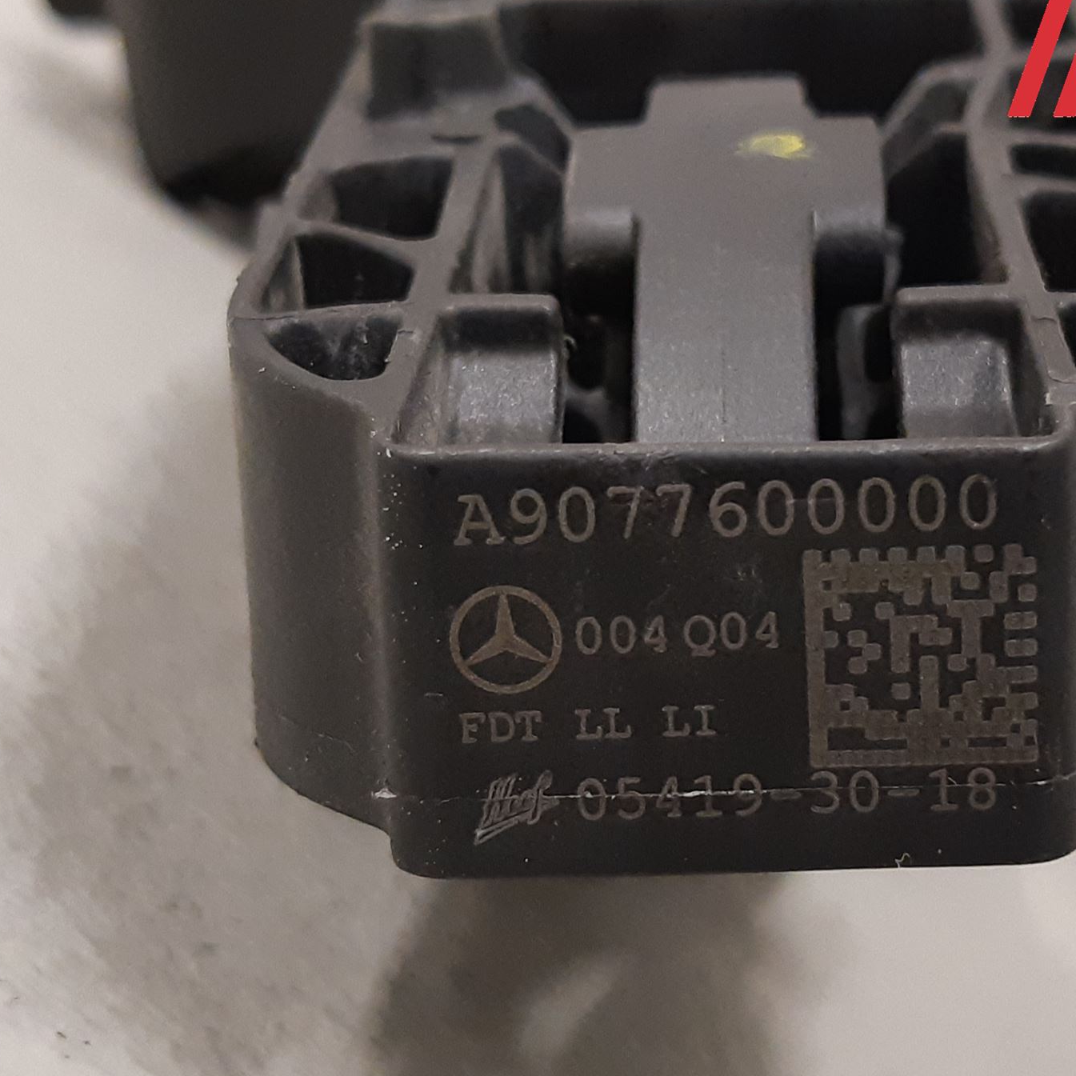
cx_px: 679
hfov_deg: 46.8
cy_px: 596
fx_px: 1231
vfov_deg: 47.1
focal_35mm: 35
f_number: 1.7
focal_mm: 3.93
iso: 250
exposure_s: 1/50
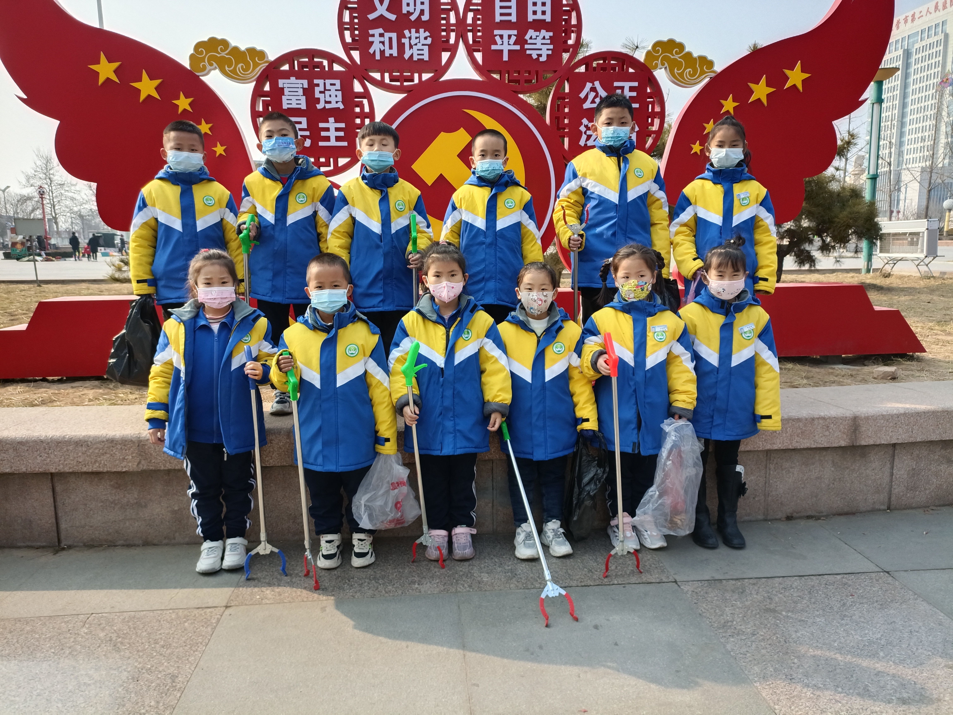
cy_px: 358
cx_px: 476
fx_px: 688
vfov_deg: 54.9
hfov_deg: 69.4
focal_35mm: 25
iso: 100
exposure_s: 1/296
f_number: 1.79
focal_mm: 4.75
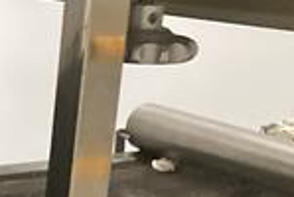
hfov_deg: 14.3
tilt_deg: -24.5
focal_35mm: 130
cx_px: -196
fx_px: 1064
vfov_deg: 10.0
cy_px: 366
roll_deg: -1.9
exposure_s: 1/30
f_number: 1.8
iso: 640
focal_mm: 3.99
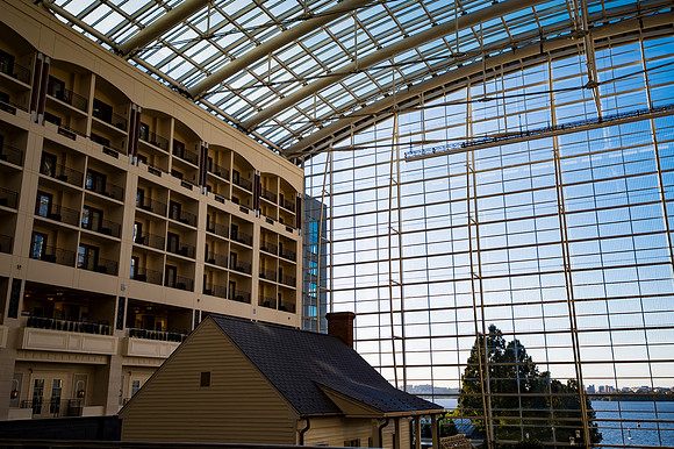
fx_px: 599
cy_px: 224
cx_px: 337
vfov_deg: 41.1
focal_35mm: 32
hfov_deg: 58.7
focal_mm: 32
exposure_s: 1/500
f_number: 4.5
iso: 100
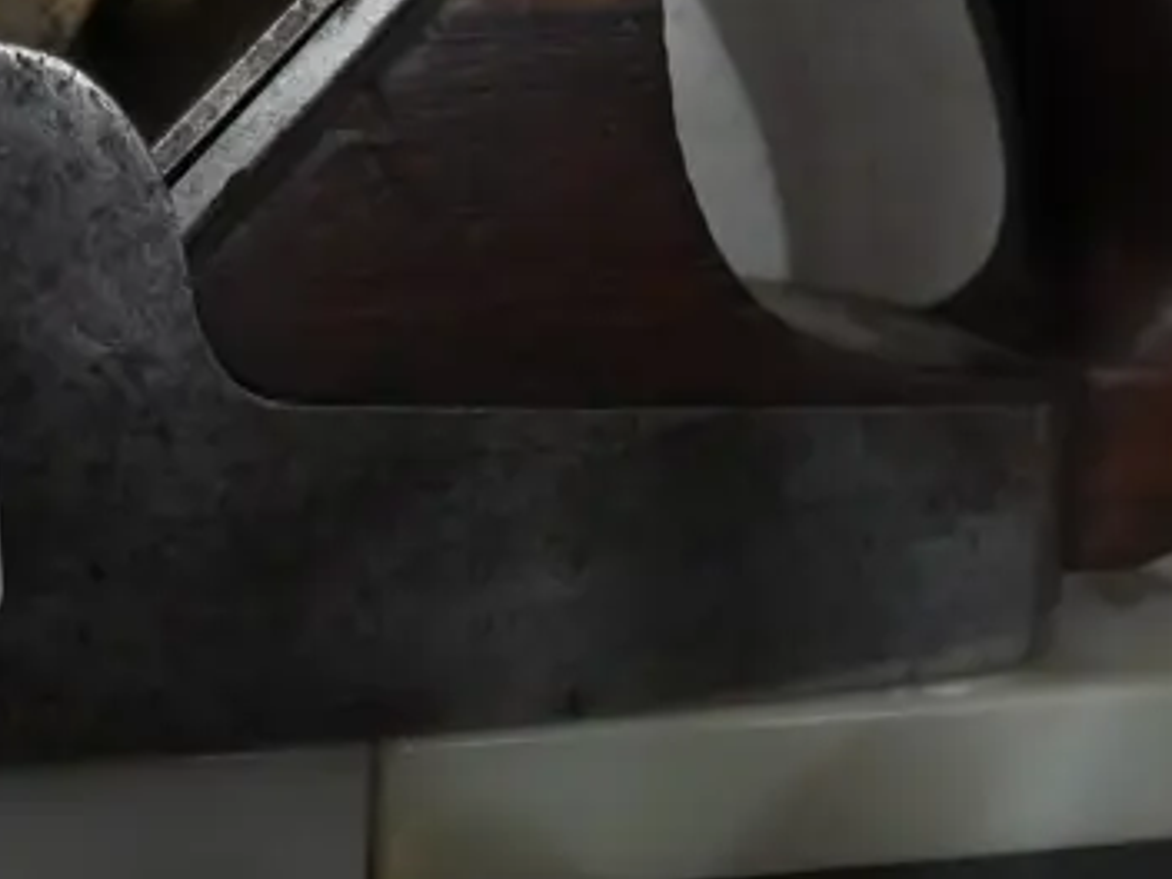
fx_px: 3352
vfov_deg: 14.7
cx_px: -23
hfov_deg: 19.2
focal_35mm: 99
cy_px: -8
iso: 2500
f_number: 4
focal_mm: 17
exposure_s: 1/60
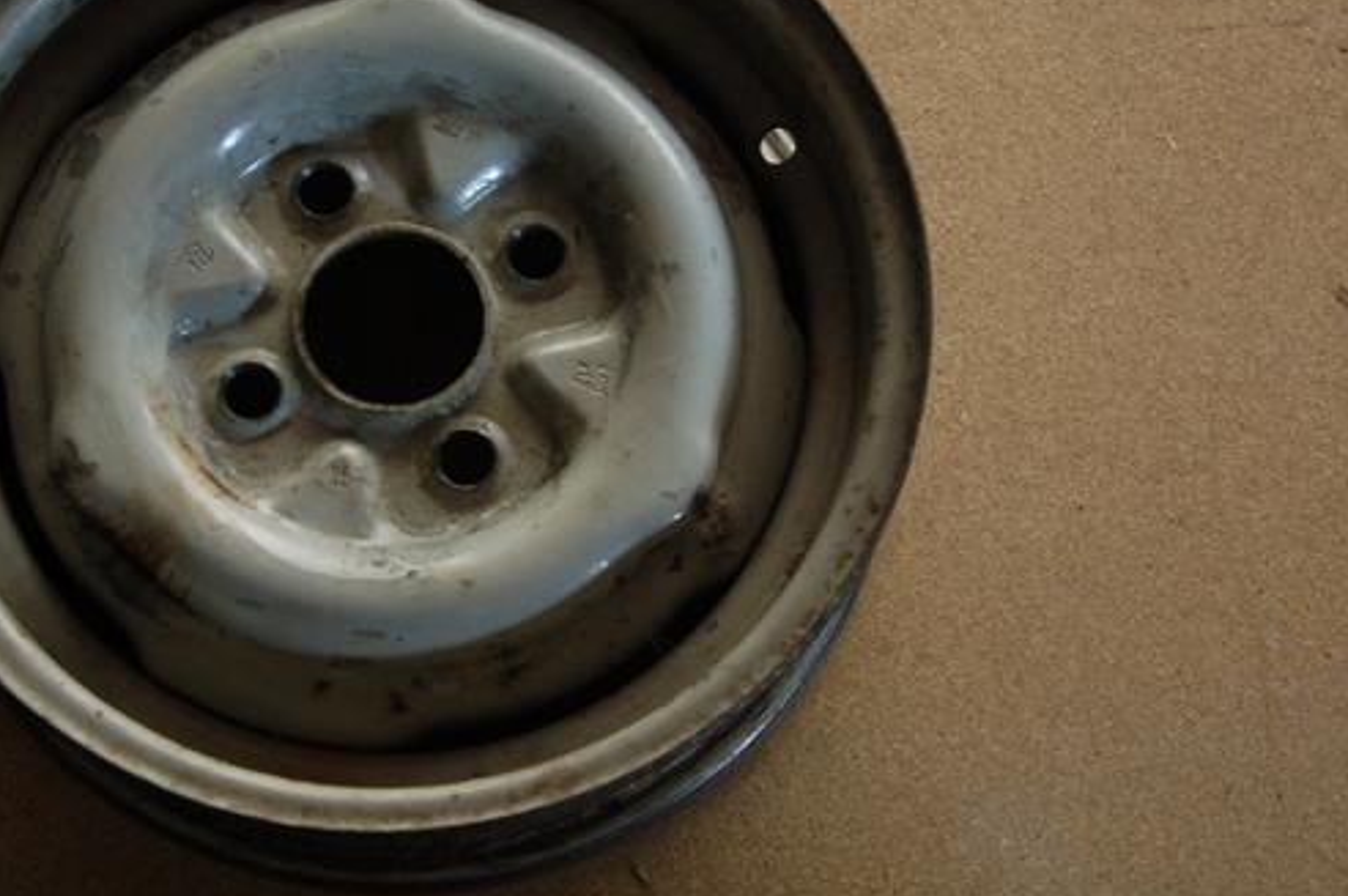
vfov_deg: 15.5
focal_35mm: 88
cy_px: 378
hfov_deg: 23.1
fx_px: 3292
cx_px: 500
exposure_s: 1/4
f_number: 4.8
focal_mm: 40
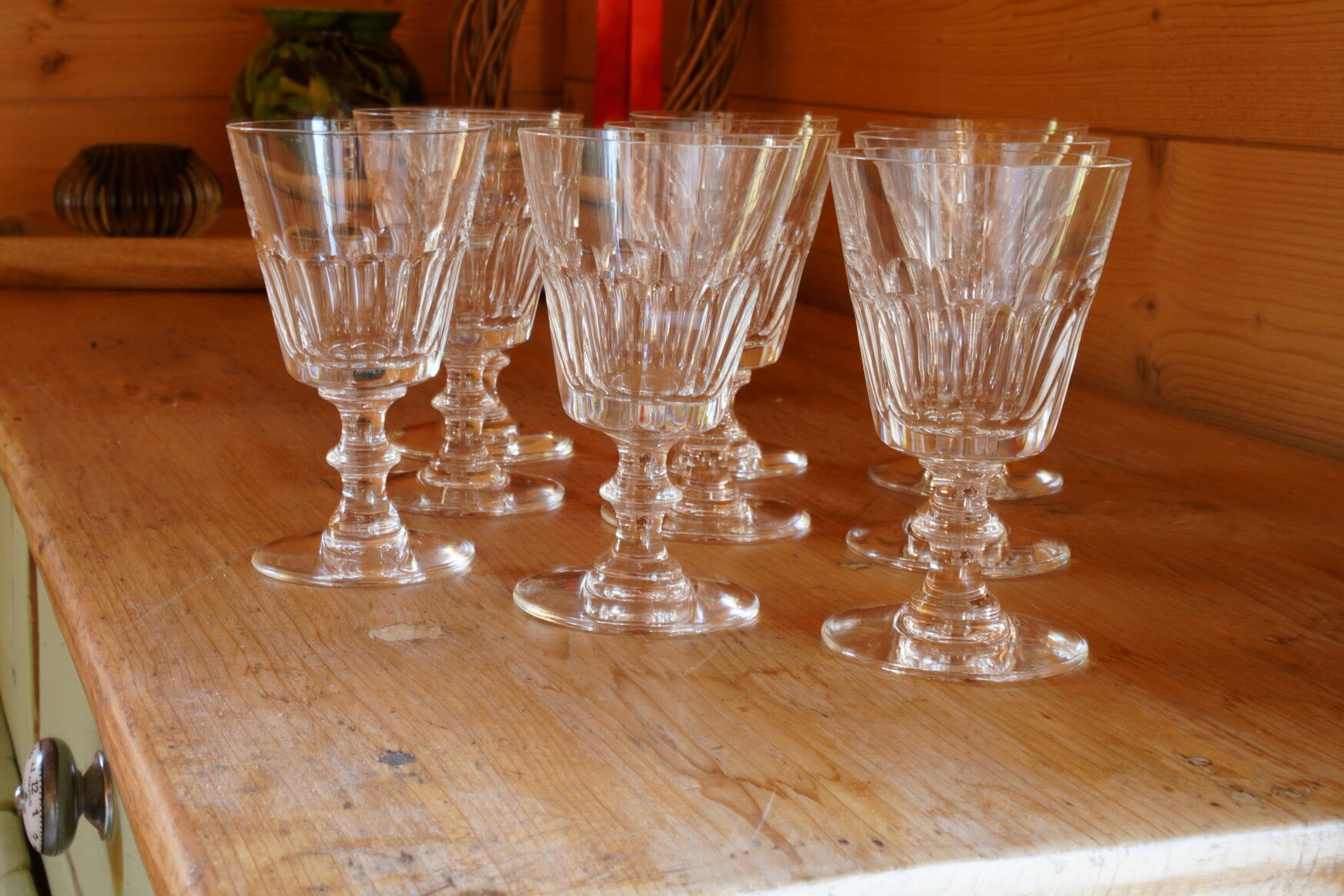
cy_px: 424
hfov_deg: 36.8
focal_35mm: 54
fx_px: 2016
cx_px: 604
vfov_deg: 25.1
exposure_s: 4
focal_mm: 49
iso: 200
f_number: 22
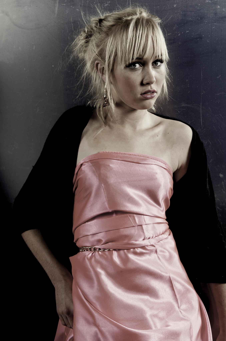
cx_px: 113
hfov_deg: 24.5
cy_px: 170
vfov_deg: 36.3
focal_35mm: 55
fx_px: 520
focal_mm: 55
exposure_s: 1/125
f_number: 10
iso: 200
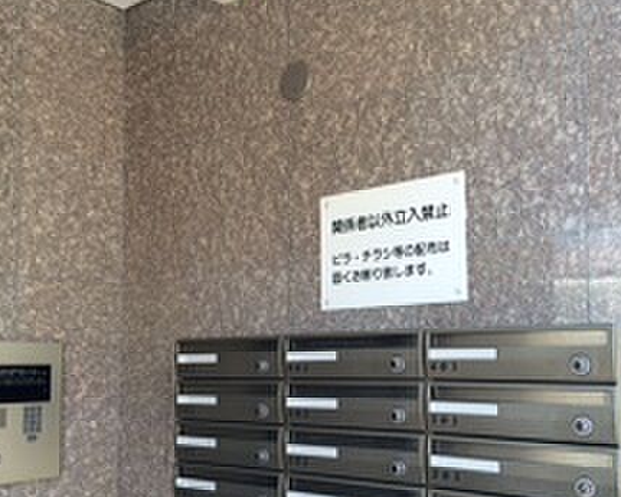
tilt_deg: +4.1
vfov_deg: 35.5
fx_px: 772
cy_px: 305
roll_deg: +0.0
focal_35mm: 42
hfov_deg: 43.8
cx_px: 313
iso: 32
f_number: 2.2
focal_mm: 4.15
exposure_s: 1/190
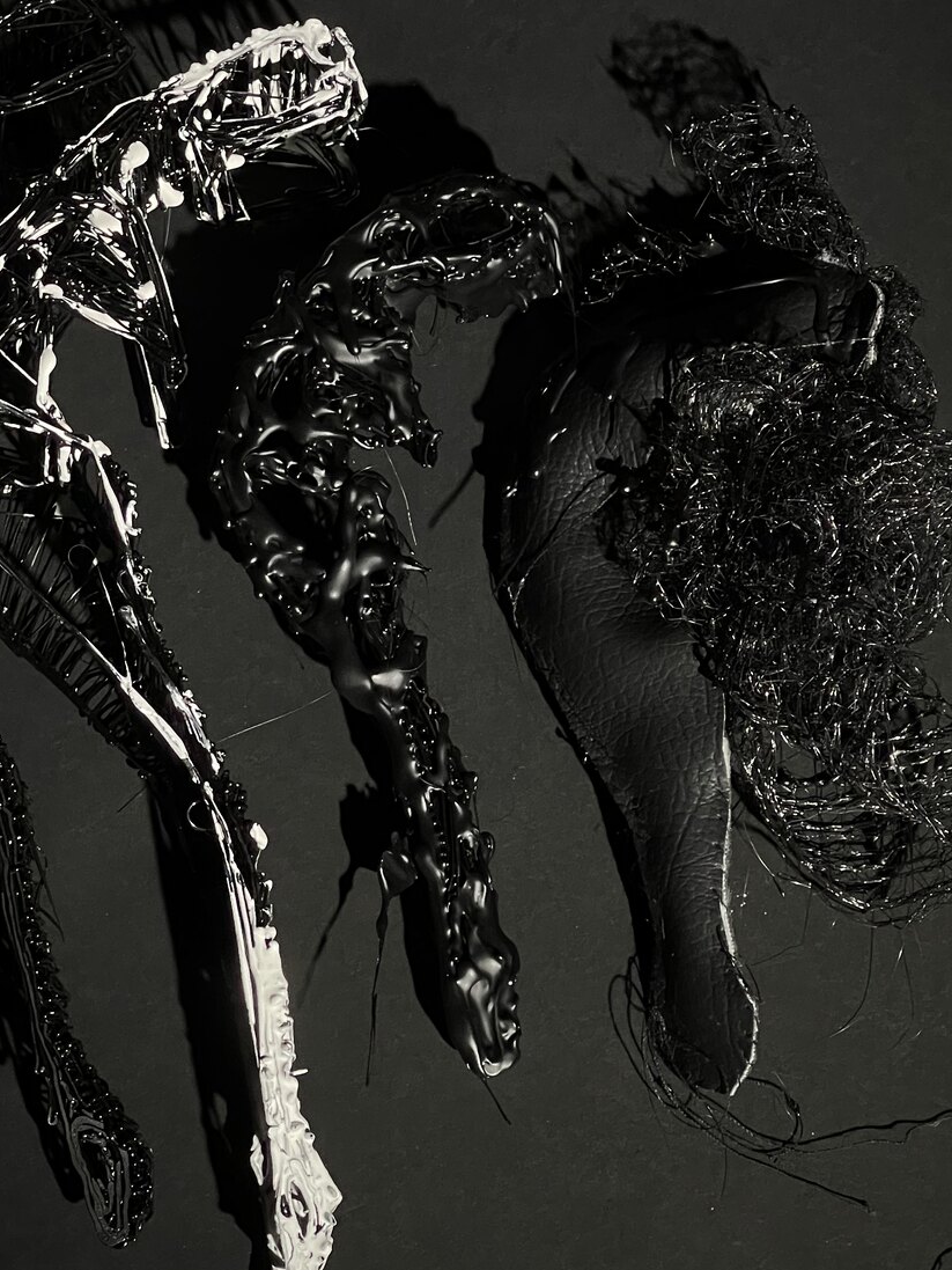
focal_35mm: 105
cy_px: 477
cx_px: 317
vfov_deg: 18.7
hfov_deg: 14.1
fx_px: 3849
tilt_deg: -64.9
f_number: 2.2
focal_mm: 7.5
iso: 500
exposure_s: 1/60
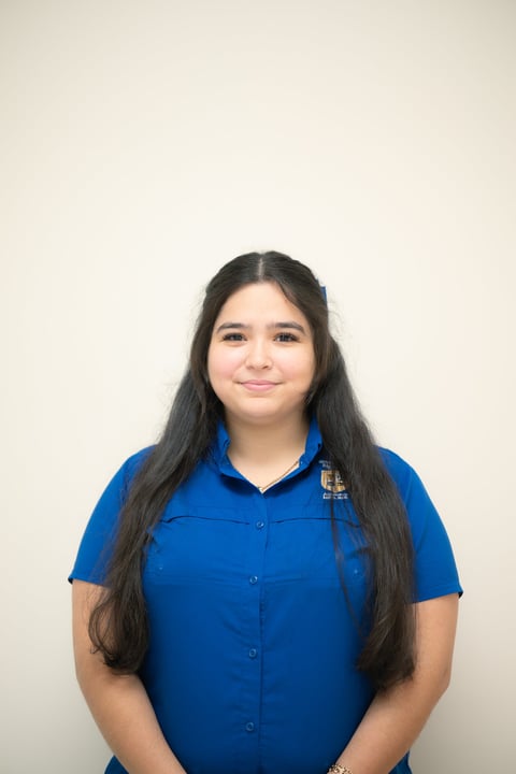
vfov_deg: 18.2
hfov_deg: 12.2
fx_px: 2419
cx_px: 258
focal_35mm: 112
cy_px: 387
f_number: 1.2
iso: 320
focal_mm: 75
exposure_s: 1/160
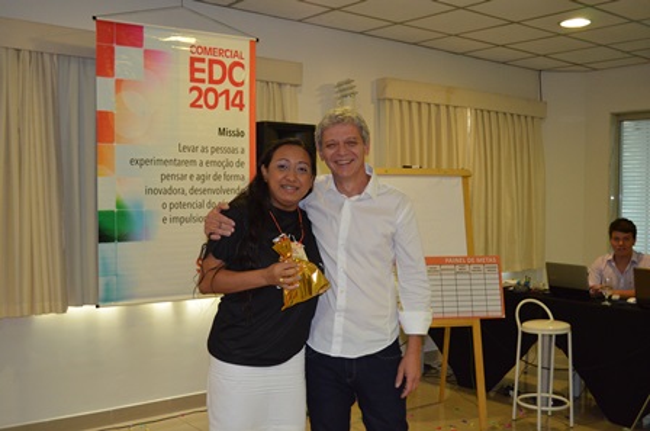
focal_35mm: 39
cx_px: 325
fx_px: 703
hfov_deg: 49.6
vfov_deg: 34.1
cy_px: 216
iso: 2000
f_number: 4.2
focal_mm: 26
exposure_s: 1/60
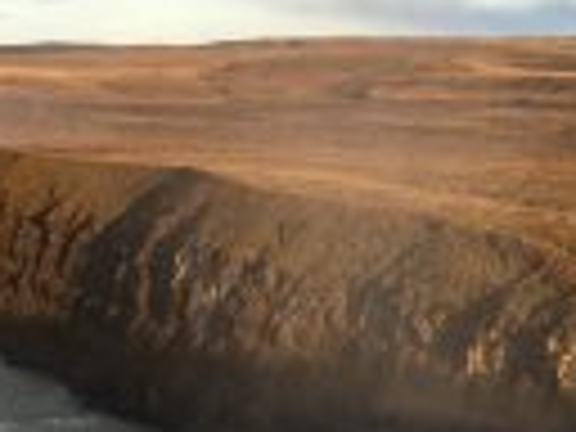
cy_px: 304
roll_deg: -1.3
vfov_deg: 15.5
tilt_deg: -7.6
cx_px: 279
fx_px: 1581
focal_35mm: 95
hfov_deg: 20.7
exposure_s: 1/287
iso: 25
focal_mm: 4.15
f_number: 2.2
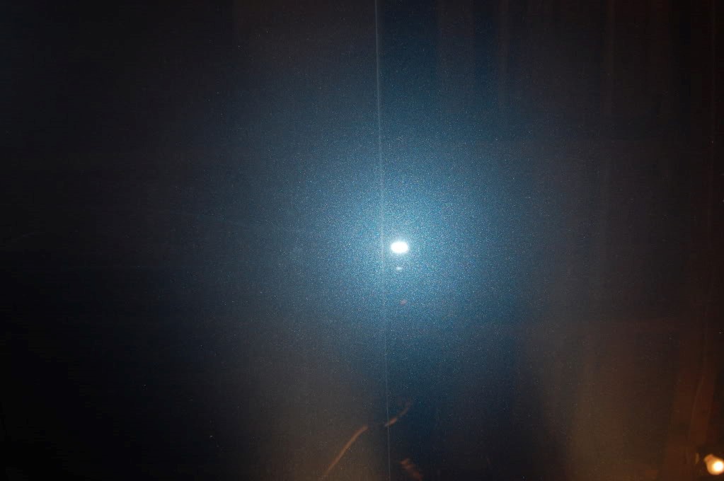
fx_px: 663
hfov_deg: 57.3
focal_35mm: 33
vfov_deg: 39.9
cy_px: 240
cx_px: 362
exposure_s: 1/60
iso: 400
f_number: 3.8
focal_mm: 22
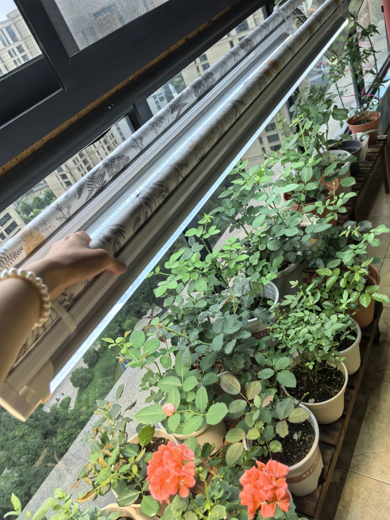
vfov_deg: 65.3
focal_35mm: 27
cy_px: 260
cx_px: 195
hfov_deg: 51.4
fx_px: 406
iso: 50
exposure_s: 1/288
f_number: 2
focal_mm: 5.75
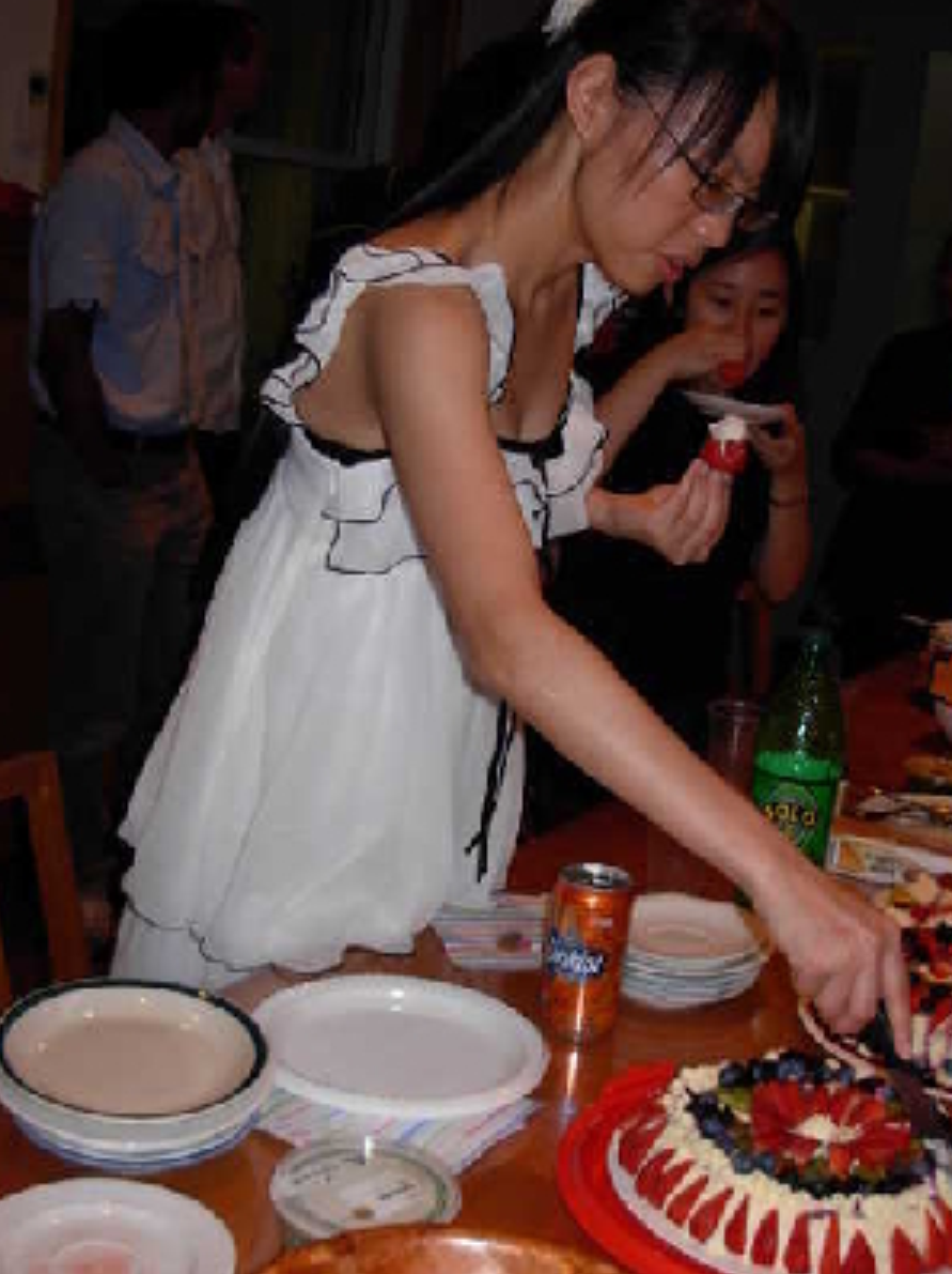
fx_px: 1690
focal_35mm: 46
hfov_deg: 31.4
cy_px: 578
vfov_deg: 41.2
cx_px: 567
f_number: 2.9
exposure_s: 1/22.6
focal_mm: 6.3
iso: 79
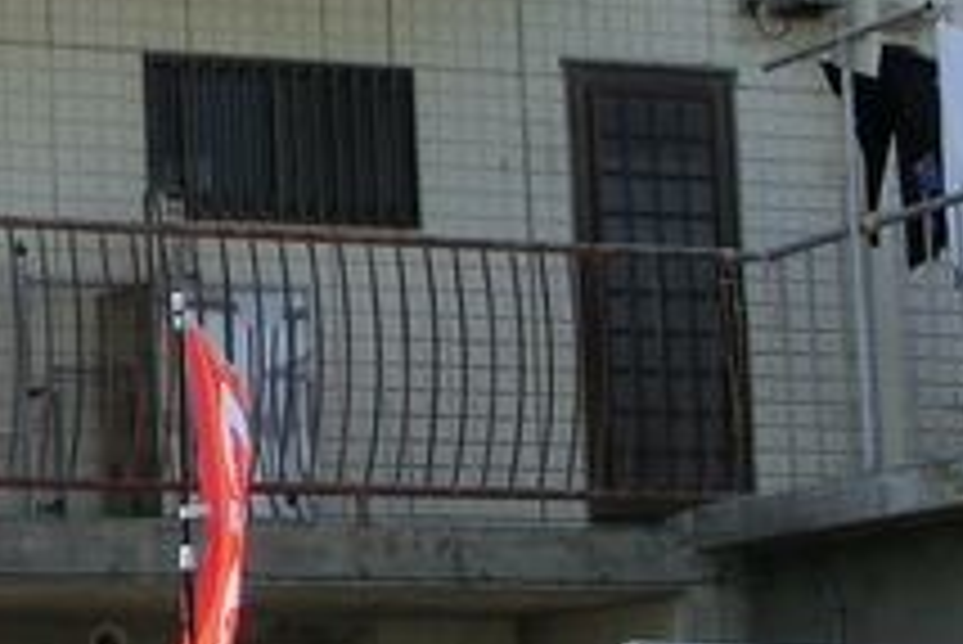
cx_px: -306
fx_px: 4925
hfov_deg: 10.9
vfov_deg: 7.5
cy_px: 392
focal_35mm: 184
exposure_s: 1/1000
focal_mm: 6.61
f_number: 3.9
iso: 100
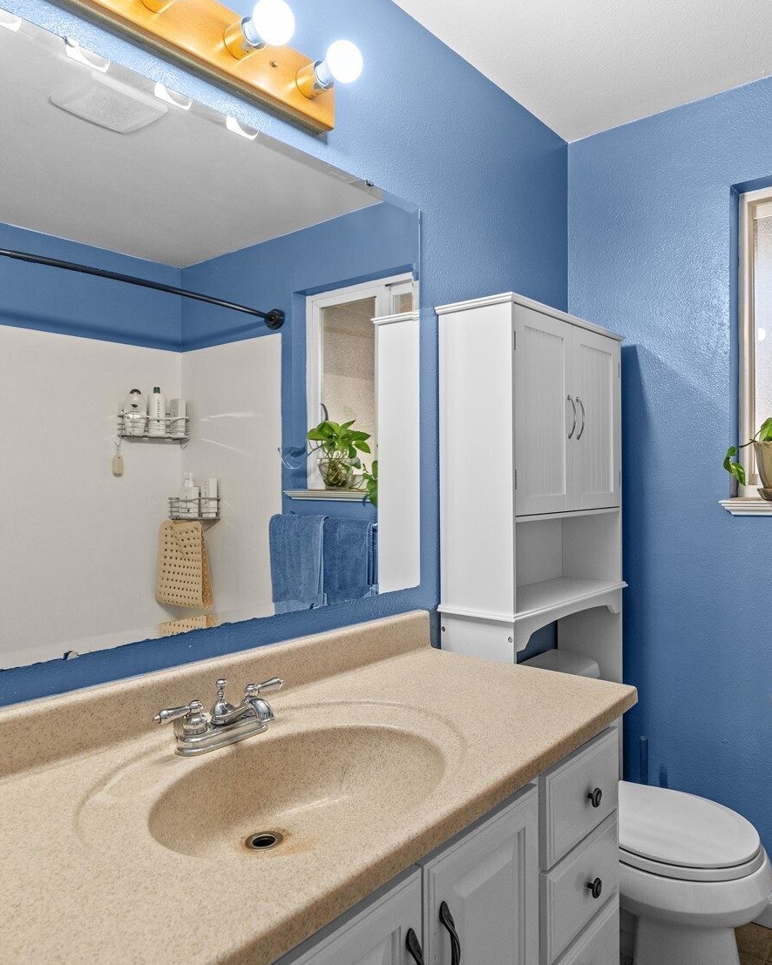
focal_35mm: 23
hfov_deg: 60.2
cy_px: 475
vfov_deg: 72.6
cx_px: 473
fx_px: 657
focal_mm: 16
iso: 640
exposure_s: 1/3
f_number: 7.1
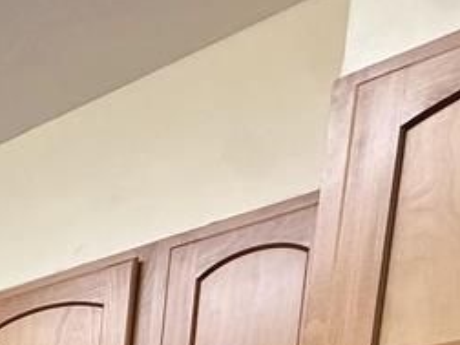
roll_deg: -2.5
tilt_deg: -3.8
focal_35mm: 57
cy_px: 664
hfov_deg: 21.2
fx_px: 757
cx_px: -385
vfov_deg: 18.4
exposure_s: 1/120
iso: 200
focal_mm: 2.22
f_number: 2.2
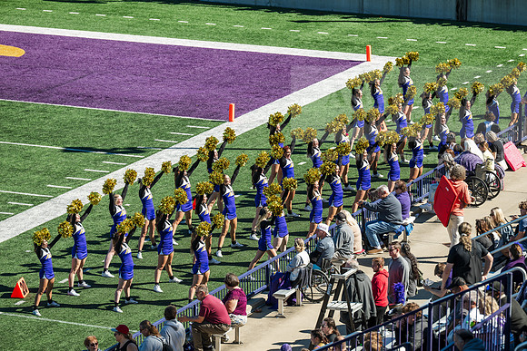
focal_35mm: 200
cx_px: 264
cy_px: 176
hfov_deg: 10.3
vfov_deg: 6.9
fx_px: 2928
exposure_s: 1/500
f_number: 4.5
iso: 100
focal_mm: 200
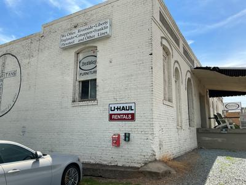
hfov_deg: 61.7
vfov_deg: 48.2
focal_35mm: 29
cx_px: 123
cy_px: 92
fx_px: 206
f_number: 1.8
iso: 25
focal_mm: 3
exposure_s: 1/2227
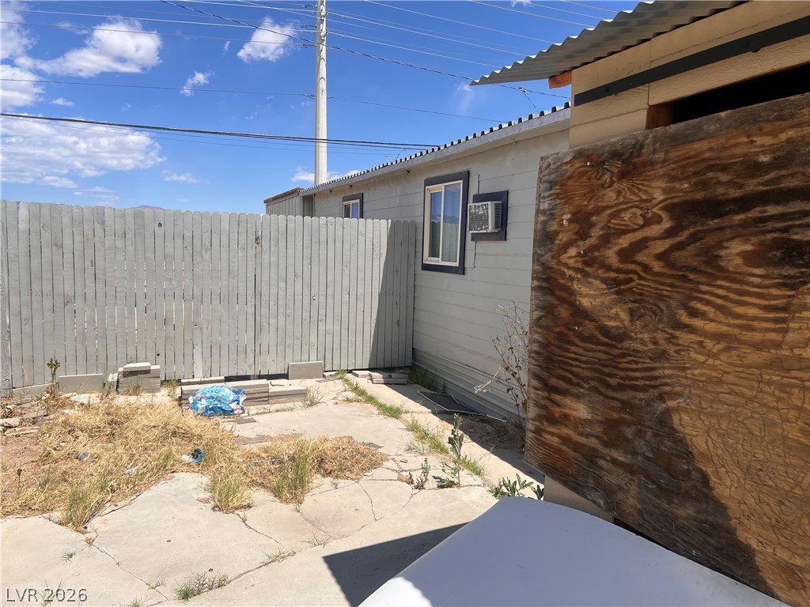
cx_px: 405
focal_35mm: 26
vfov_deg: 53.1
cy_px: 304
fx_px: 608
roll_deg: -0.9
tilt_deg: -5.3
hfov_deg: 67.3
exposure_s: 1/6993
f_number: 1.5
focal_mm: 5.7
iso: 50
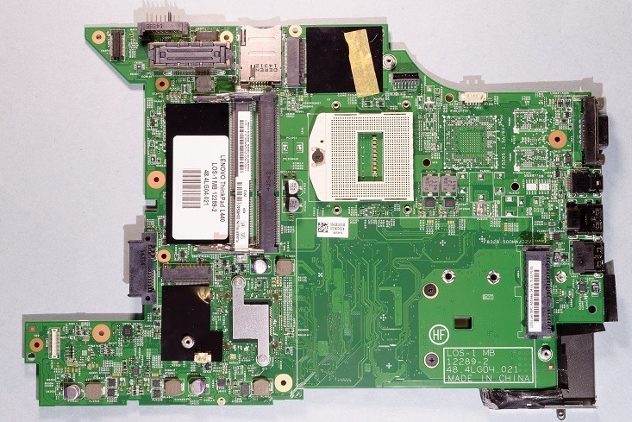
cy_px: 211
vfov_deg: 28.4
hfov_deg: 41.5
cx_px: 319
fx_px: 834
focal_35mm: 48
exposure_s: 1/4
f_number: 8
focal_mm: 31
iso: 100
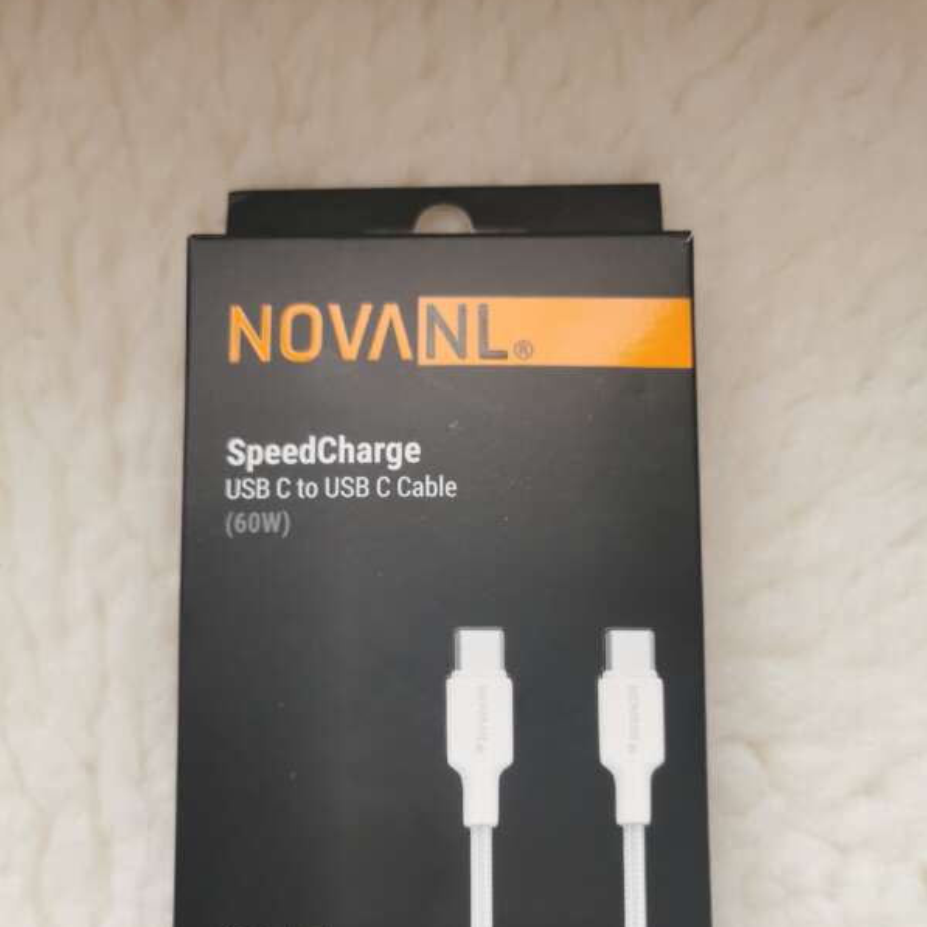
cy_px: 601
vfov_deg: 50.4
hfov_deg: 51.1
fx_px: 970
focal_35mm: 32
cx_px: 464
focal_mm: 5.56
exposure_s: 1/100
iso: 100
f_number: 1.6
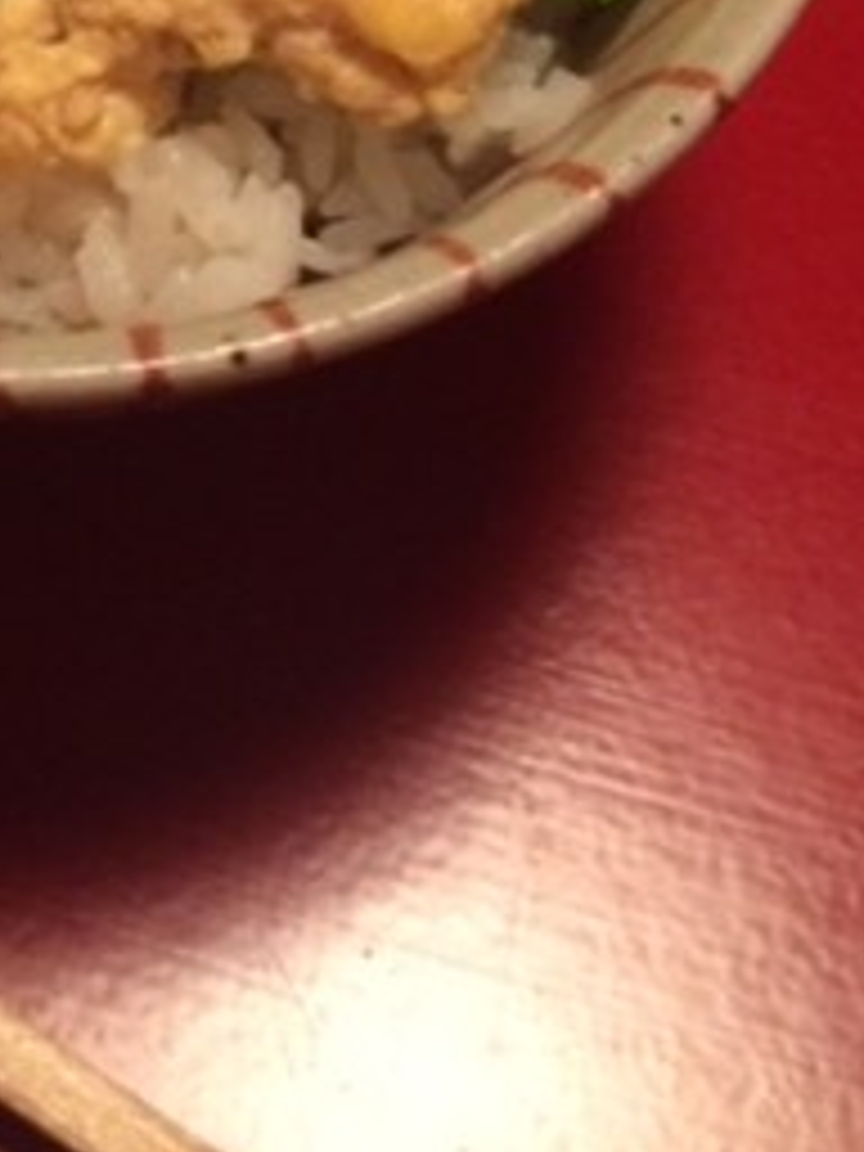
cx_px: 76
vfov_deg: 25.9
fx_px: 2263
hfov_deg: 21.1
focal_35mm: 68
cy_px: -180
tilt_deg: -51.1
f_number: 2.2
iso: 320
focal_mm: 4.15
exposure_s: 1/30
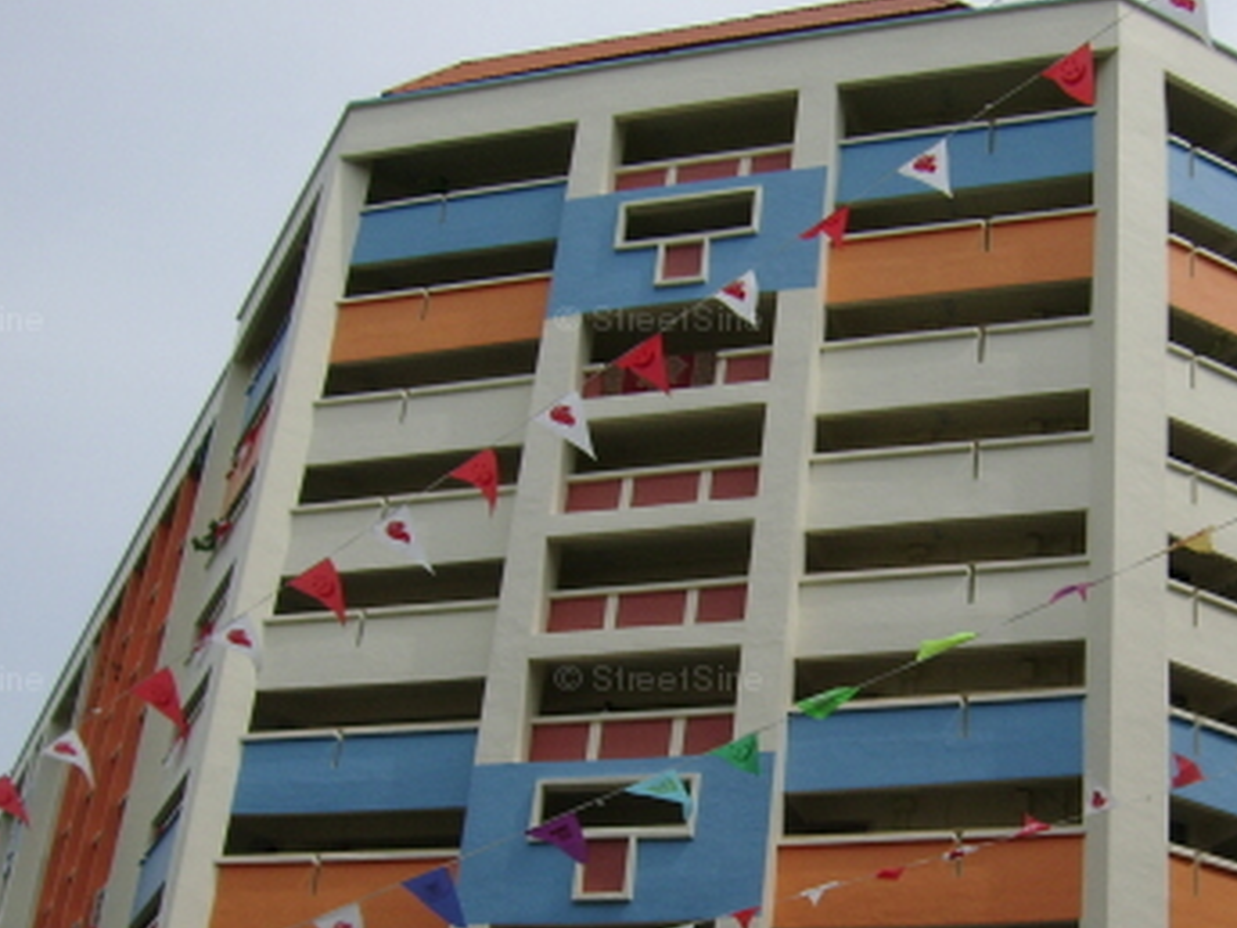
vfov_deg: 25.8
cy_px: 683
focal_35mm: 56
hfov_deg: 34.0
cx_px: 823
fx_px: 2001
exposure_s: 1/917
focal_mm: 5.95
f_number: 5.8
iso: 50
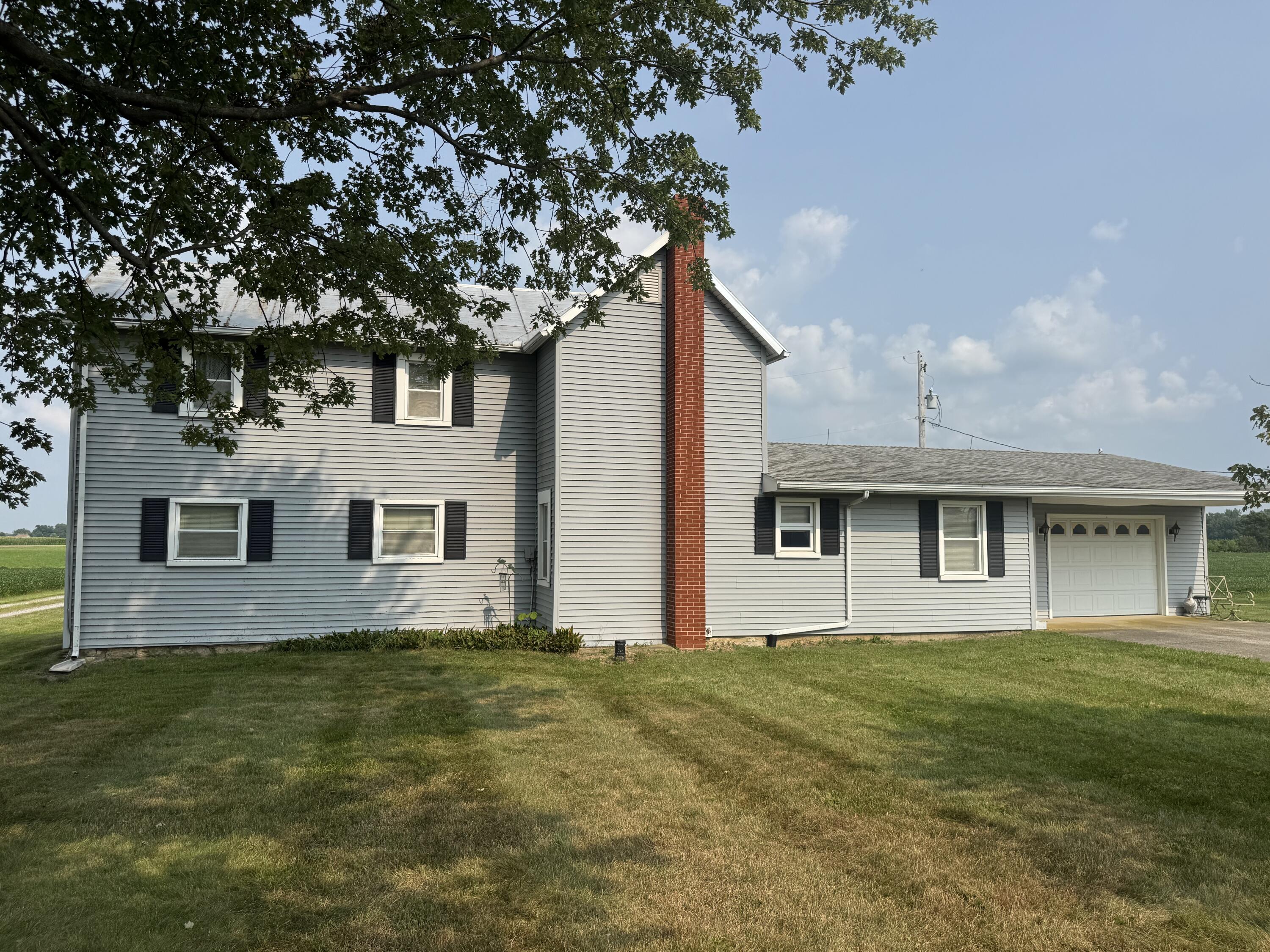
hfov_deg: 71.6
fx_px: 881
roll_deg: -1.1
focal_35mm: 24
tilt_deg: +4.1
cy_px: 476
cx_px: 635
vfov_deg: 56.8
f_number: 1.78
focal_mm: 6.76
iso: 80
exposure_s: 1/5814
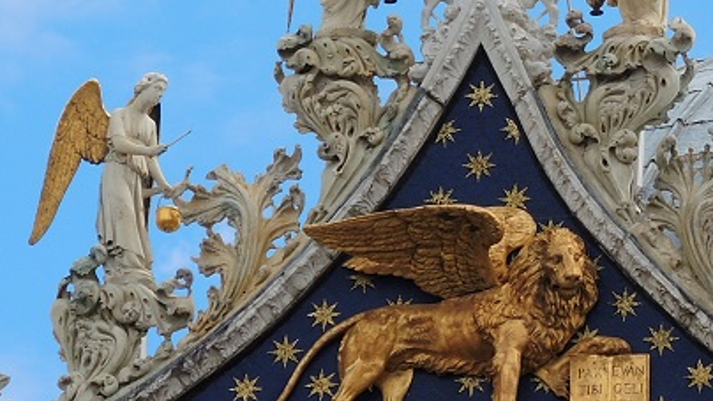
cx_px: 847
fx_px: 8808
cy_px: -90
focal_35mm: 466
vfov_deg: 2.6
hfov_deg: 4.6
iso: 80
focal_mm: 28.4
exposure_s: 1/1000
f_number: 3.5
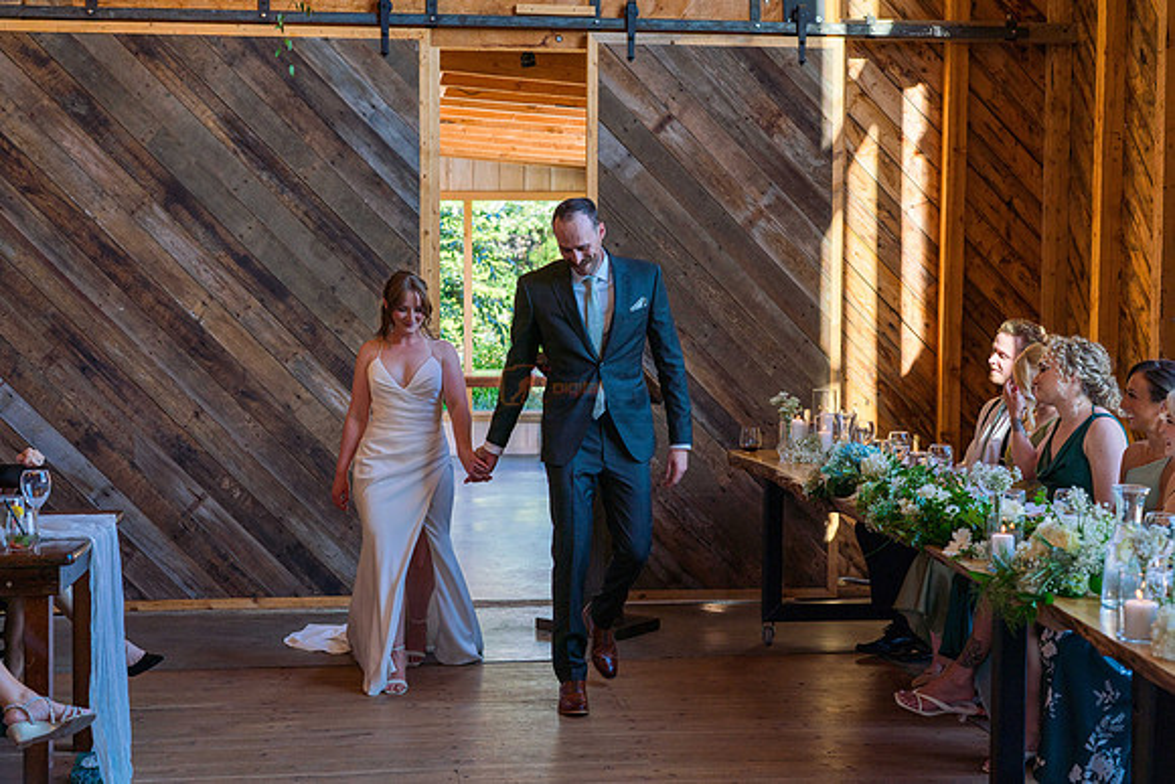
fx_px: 1698
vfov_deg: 26.0
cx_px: 588
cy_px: 392
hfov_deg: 38.2
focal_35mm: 52
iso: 400
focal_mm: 52
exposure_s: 1/320
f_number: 4
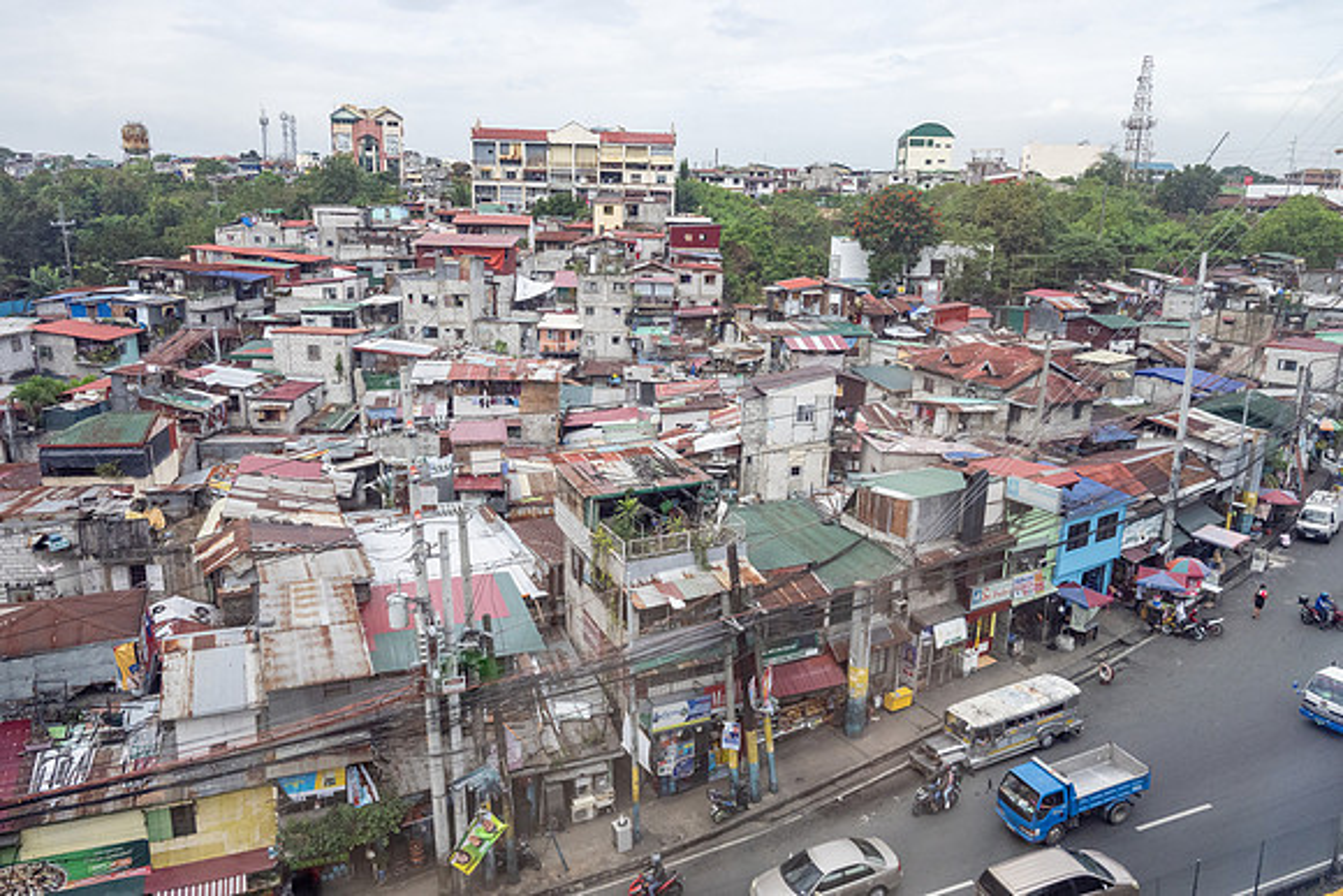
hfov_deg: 68.1
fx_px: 994
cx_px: 672
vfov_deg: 48.5
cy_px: 448
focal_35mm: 27
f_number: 5.6
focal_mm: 24
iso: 1800
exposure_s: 1/640
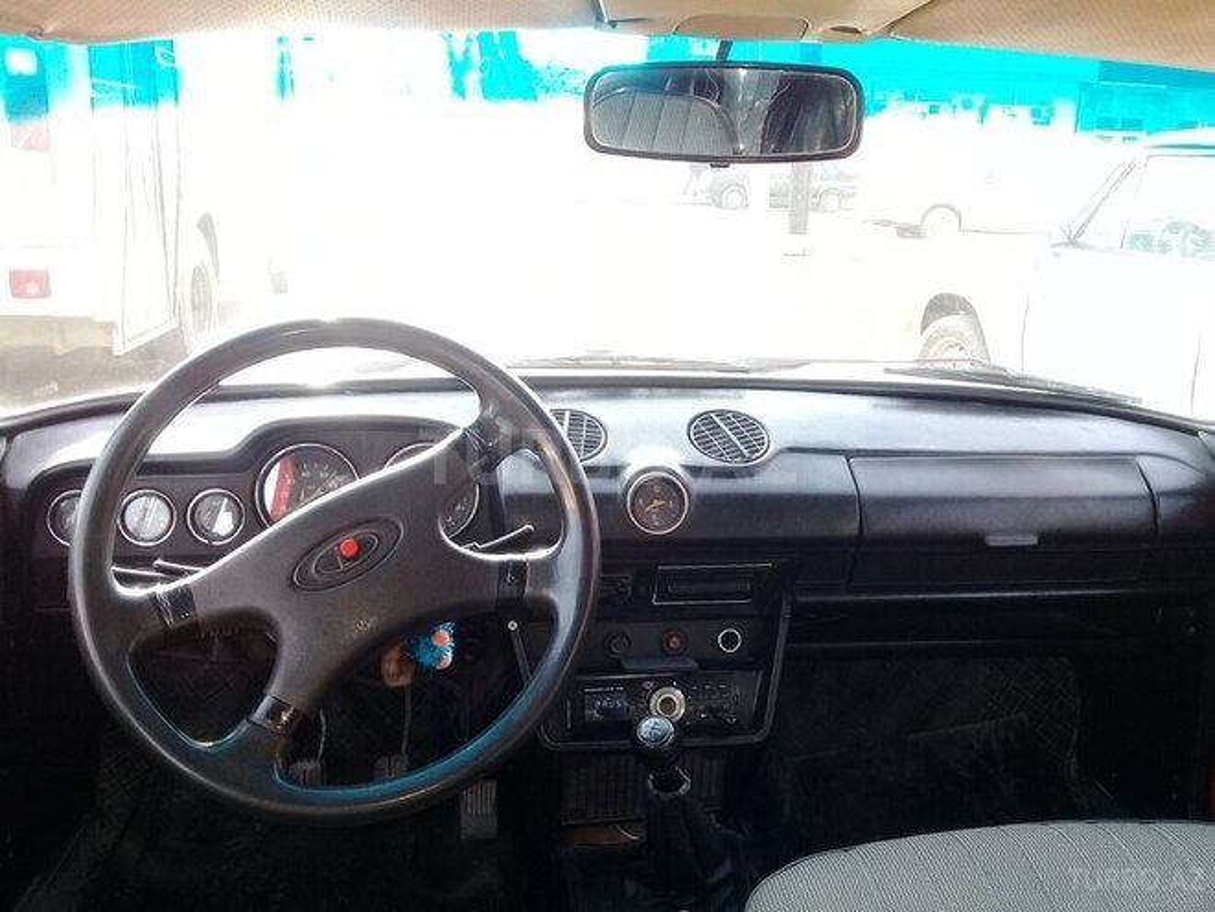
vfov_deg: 45.4
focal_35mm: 31
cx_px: 608
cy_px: 456
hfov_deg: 58.4
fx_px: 1088
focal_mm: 3.3
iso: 64
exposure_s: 1/33
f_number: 2.2
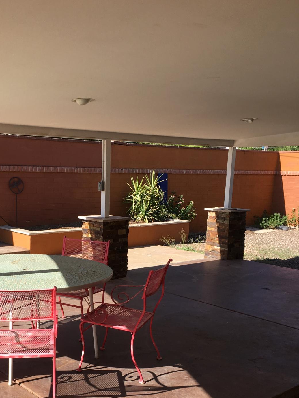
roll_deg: -1.5
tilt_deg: -10.4
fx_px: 484
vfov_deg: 44.0
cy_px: 273
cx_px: 87
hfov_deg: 33.9
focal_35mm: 42
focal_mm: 4.15
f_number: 2.2
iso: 25
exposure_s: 1/884
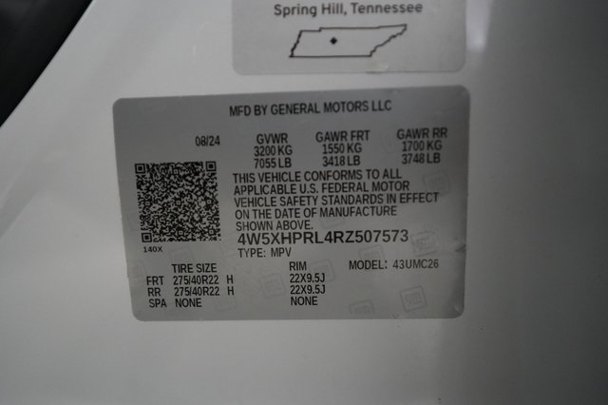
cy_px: 202
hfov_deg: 69.4
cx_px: 304
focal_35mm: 26
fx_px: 439
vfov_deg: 49.5
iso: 5000
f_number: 2.8
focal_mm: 26
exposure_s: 1/160
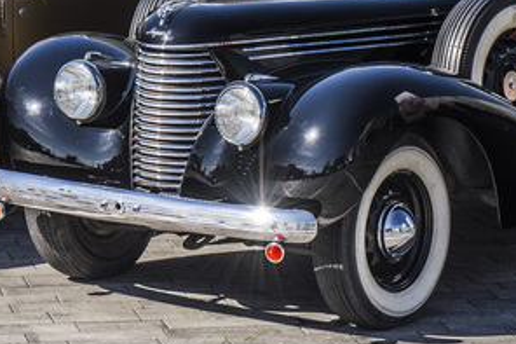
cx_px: -61
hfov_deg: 9.7
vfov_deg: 6.4
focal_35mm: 211
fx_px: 3023
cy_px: -217
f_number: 4
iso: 100
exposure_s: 1/500
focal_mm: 52
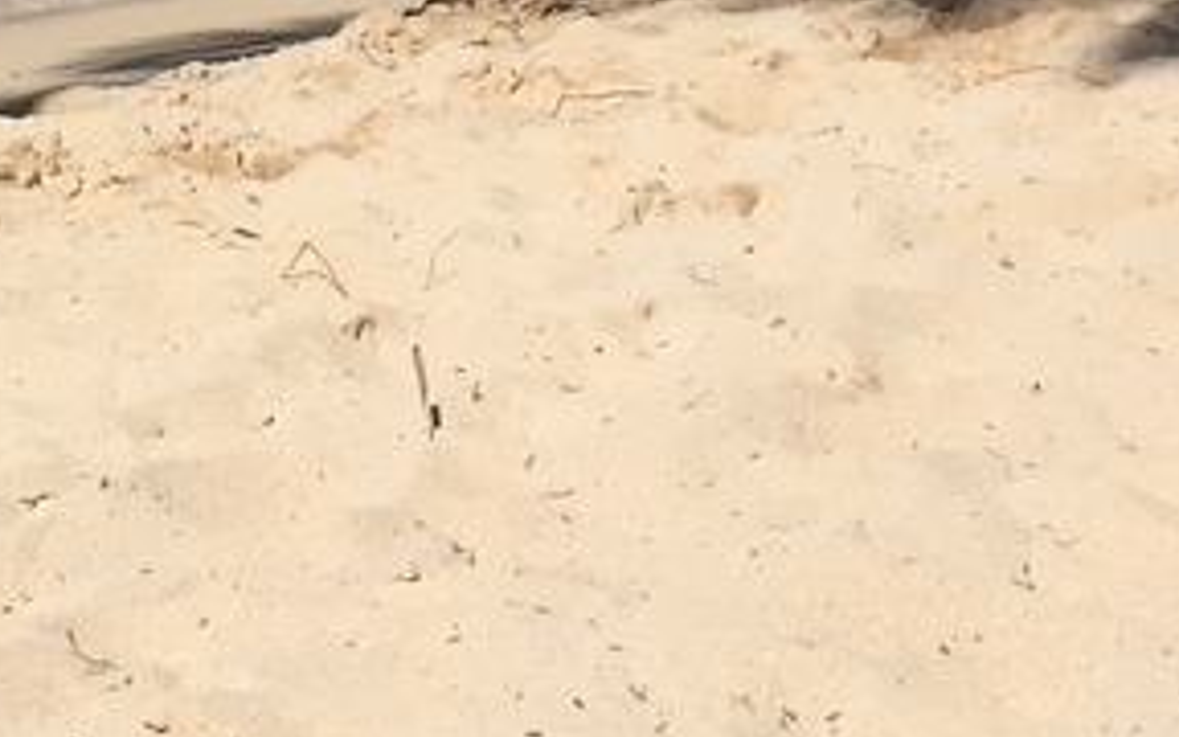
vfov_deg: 9.6
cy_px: -717
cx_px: -98
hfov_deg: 15.9
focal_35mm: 128
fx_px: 4113
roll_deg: -2.2
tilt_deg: +0.4
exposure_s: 1/4950
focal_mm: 4.15
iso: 32
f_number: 2.2
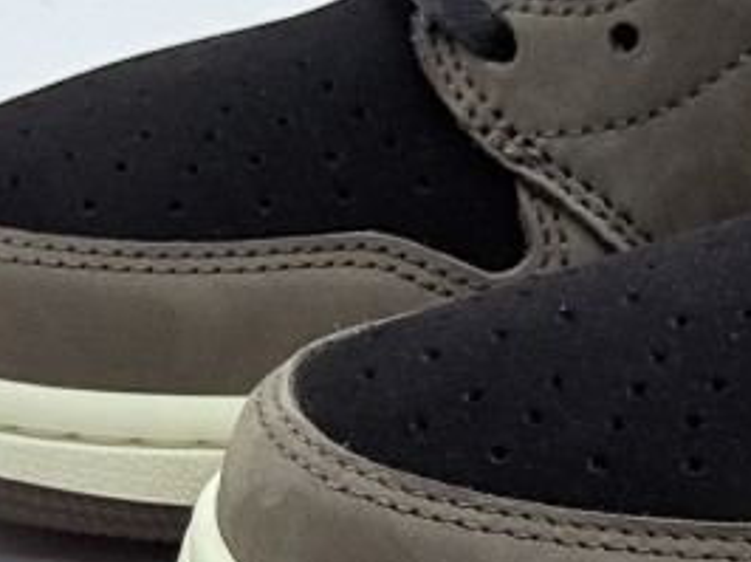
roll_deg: +1.6
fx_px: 1669
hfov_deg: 25.4
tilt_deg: -21.6
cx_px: 394
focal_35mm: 77
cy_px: 356
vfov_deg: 19.1
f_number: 1.78
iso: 64
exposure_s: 1/928
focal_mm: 6.76
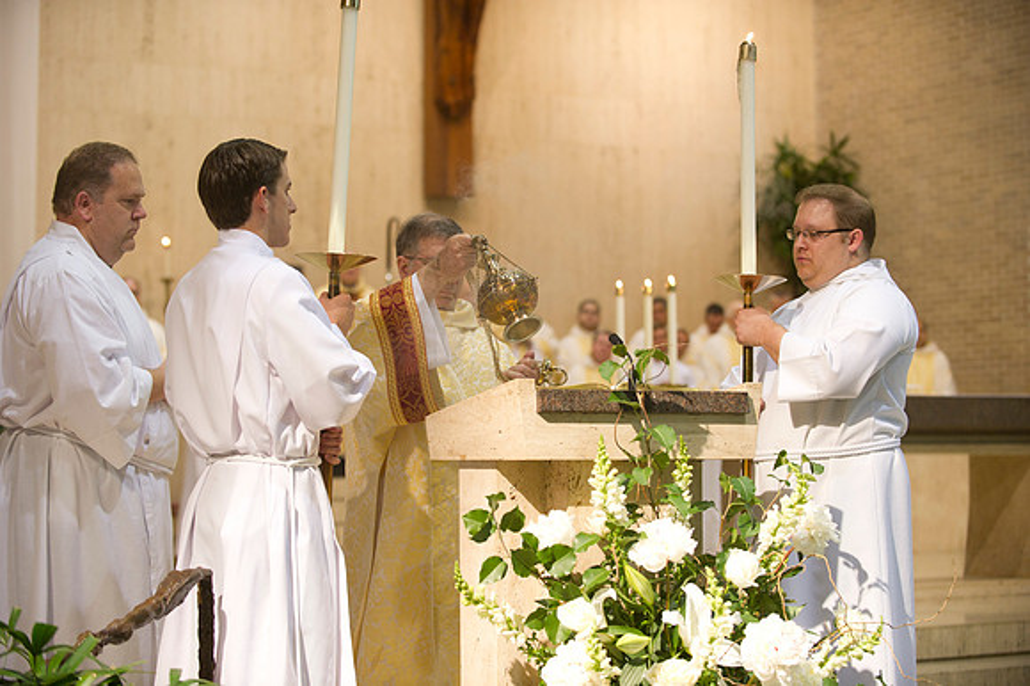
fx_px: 2345
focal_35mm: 82
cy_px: 343
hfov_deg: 24.8
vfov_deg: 16.6
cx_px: 515
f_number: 2.8
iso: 2000
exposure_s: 1/125
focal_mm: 82
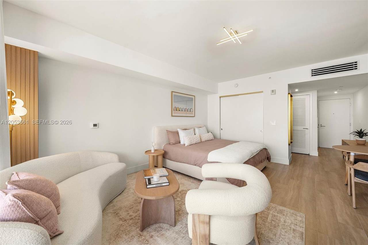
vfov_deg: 81.2
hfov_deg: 104.3
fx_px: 143
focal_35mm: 14
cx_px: 184
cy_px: 122
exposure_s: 1/125
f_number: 8
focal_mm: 14
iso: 640
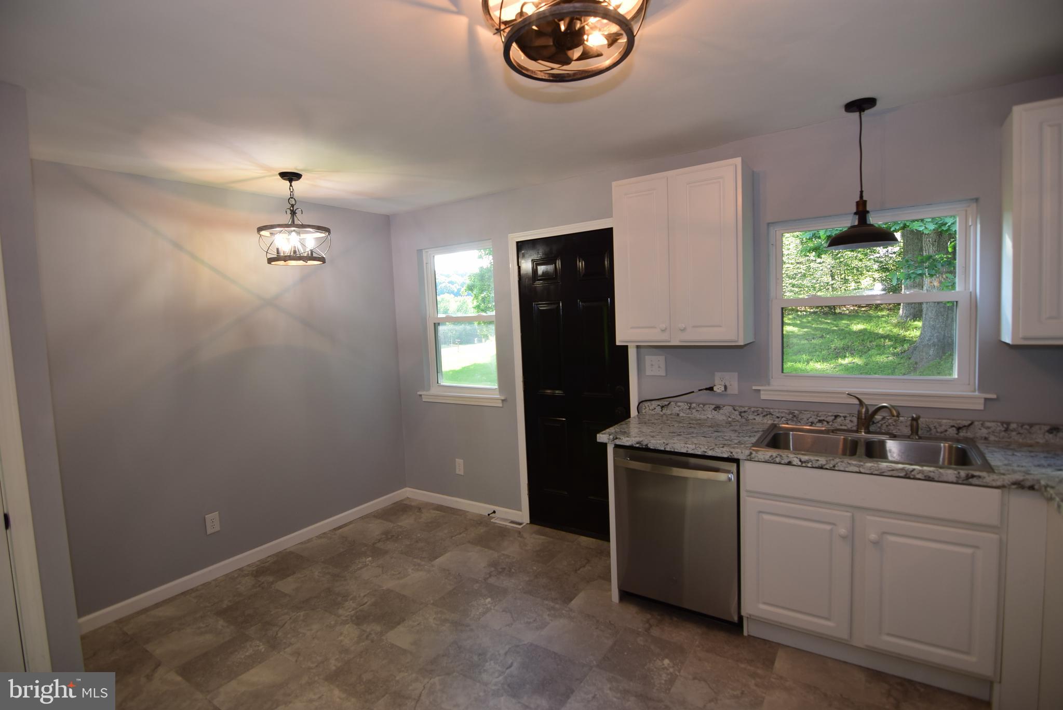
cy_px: 355
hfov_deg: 94.9
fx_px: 488
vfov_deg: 72.2
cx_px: 532
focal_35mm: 16
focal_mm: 11
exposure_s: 1/60
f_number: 5
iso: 250
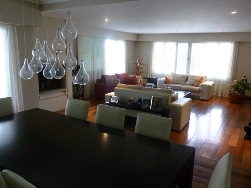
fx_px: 203
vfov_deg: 49.7
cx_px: 126
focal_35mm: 28
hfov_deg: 63.4
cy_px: 94
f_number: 3.3
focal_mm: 5
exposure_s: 1/13
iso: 400
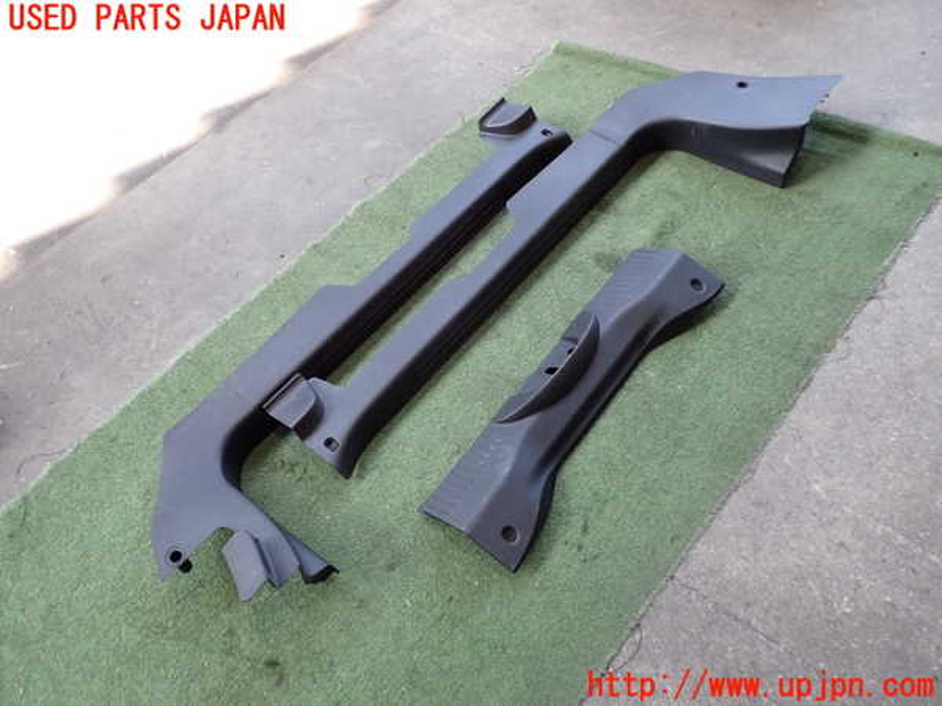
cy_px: 353
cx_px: 471
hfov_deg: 60.0
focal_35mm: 30
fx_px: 816
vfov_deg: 46.8
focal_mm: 5.4
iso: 200
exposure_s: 1/80
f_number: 2.3
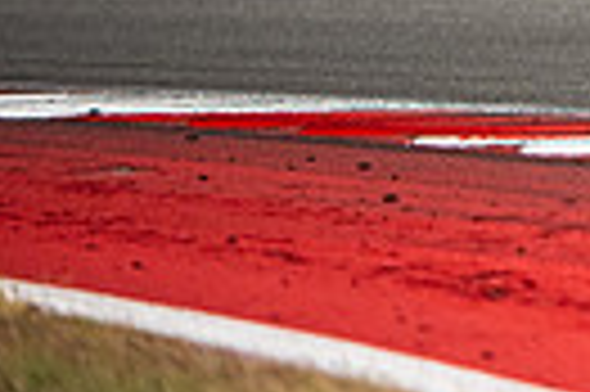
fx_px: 21803
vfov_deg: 1.0
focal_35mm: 1332
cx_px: 1297
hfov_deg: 1.5
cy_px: -300
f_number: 2
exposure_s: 1/5000
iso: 500
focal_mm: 200
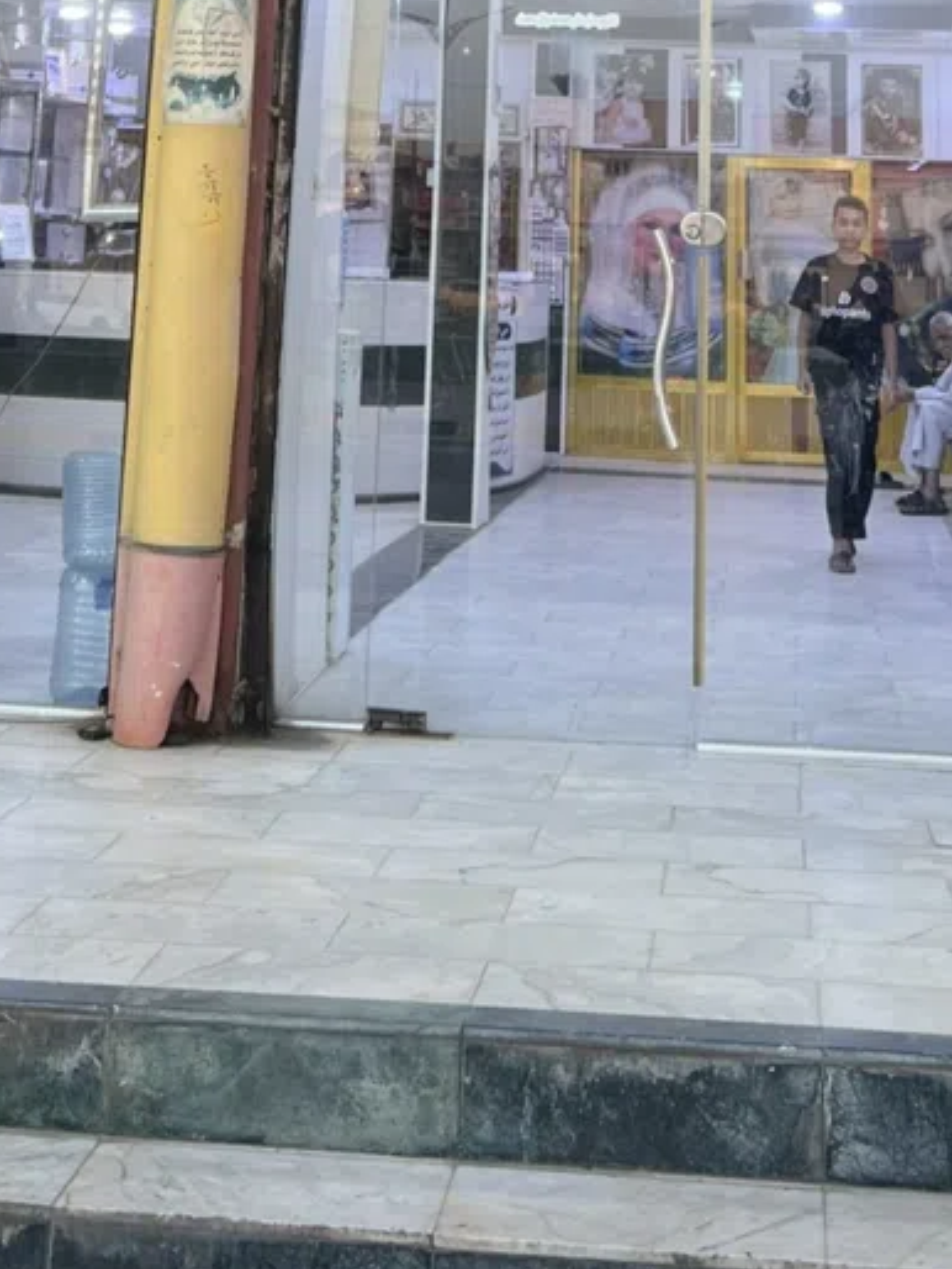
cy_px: -330
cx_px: 518
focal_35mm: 69
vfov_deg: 24.9
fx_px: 2528
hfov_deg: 21.3
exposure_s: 1/101
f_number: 1.5
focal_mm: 5.7
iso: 40
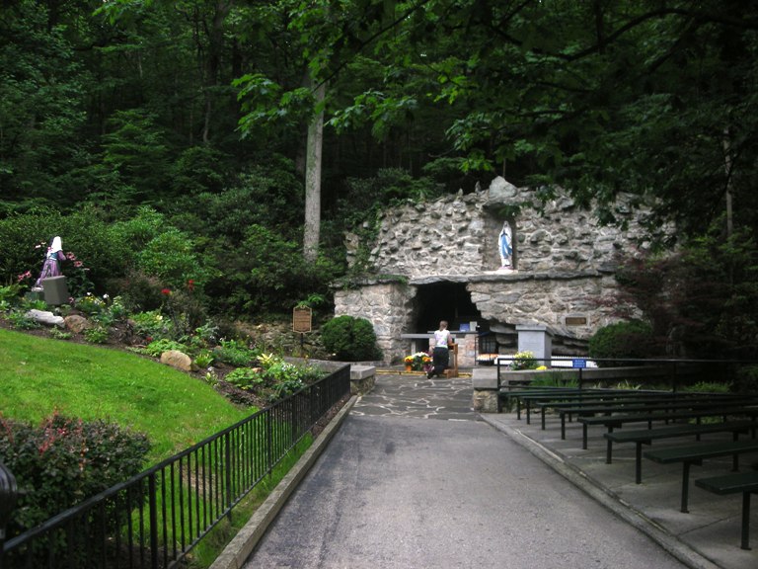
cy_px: 284
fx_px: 766
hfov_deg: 52.6
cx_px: 379
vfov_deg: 40.7
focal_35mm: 35
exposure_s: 1/59.7
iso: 56
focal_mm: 5.7
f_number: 2.8
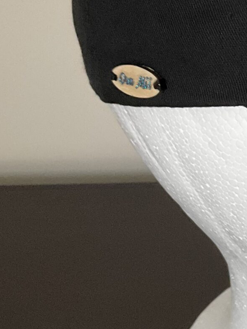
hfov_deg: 14.4
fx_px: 904
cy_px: 88
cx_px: 384
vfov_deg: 20.5
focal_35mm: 95
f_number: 1.8
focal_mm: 3
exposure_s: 1/54
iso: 320
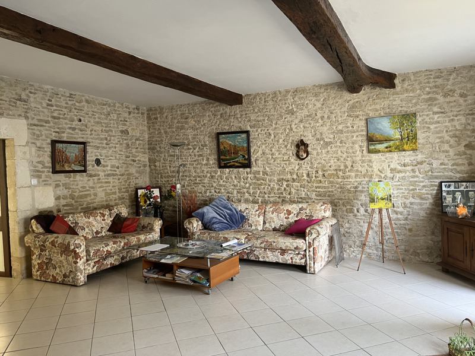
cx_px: 238
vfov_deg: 53.1
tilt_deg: -2.5
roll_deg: +1.4
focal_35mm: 26
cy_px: 178
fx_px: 357
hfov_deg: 67.3
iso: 125
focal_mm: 5.1
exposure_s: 1/60
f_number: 1.6
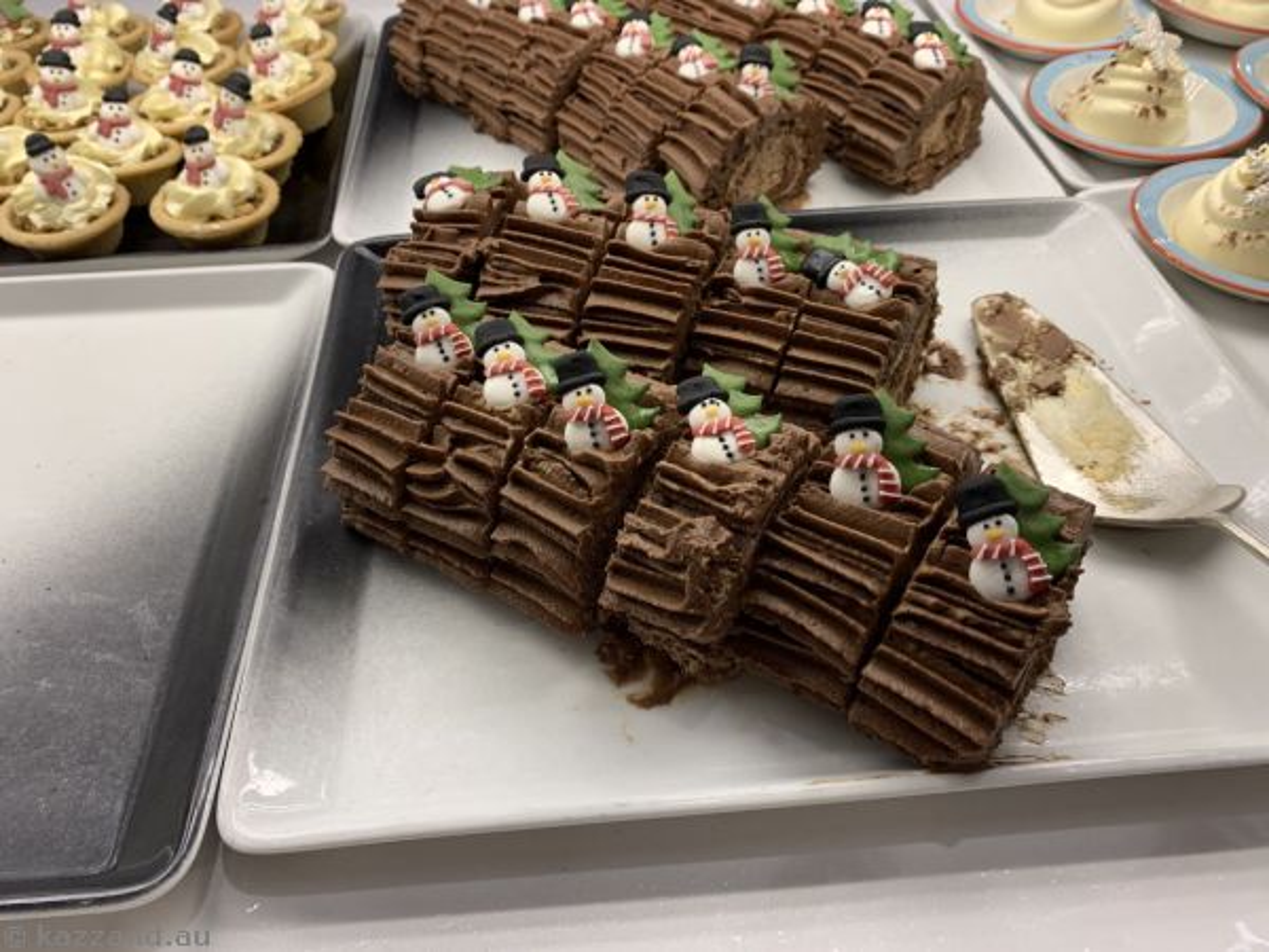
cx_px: 634
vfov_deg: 53.1
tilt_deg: -43.2
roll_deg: +1.9
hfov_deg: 67.3
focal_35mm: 26
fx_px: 953
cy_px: 476
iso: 40
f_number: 1.8
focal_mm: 4.25
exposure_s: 1/120
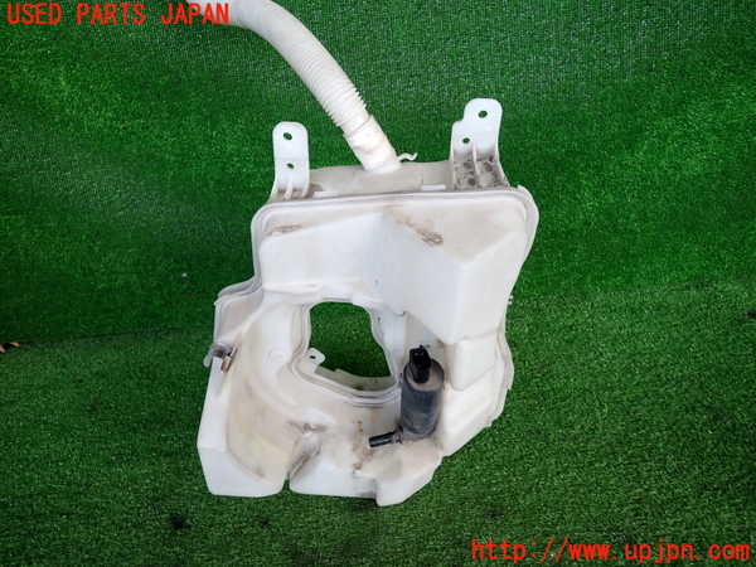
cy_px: 284
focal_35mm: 25
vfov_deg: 54.9
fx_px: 546
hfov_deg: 69.4
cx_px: 378
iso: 160
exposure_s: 1/125
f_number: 2
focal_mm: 4.5
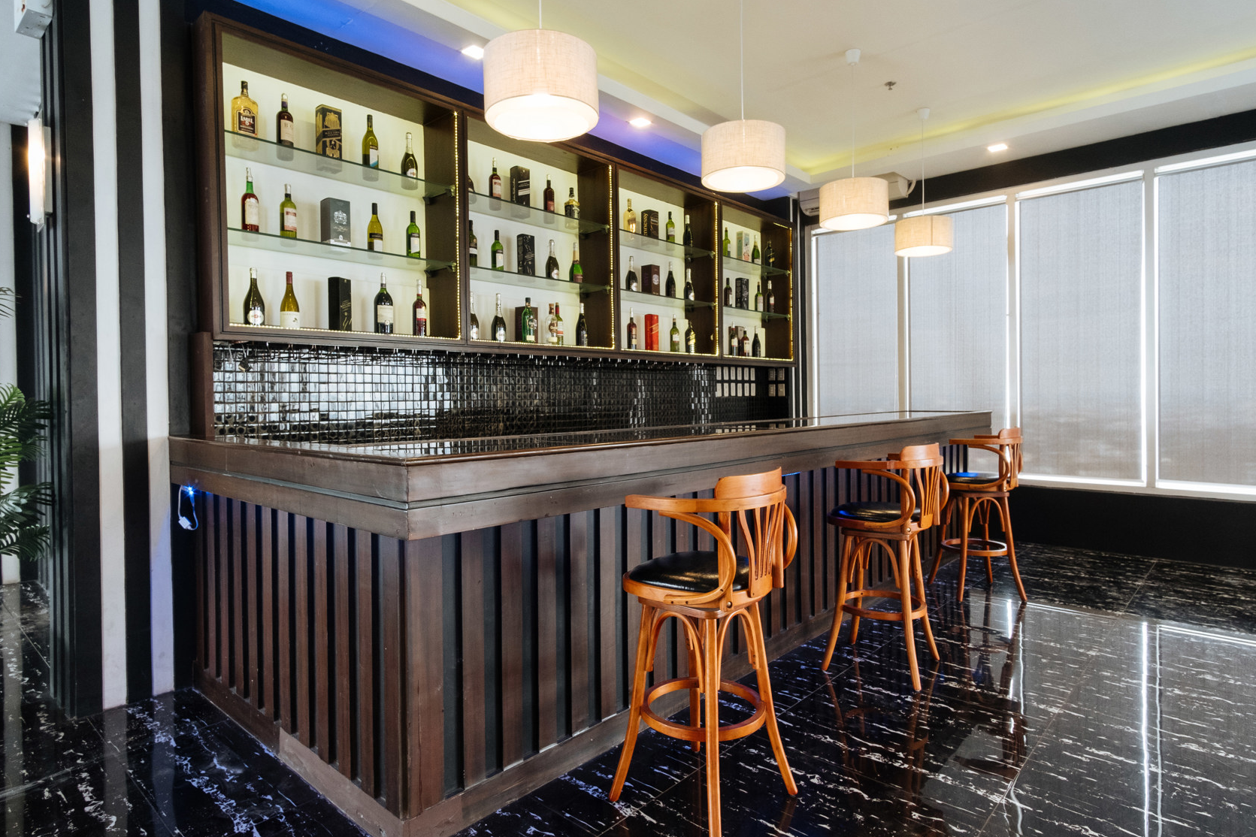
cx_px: 624
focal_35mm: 19
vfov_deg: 64.5
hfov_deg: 86.9
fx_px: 663
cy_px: 406
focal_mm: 12
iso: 1000
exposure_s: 1/20
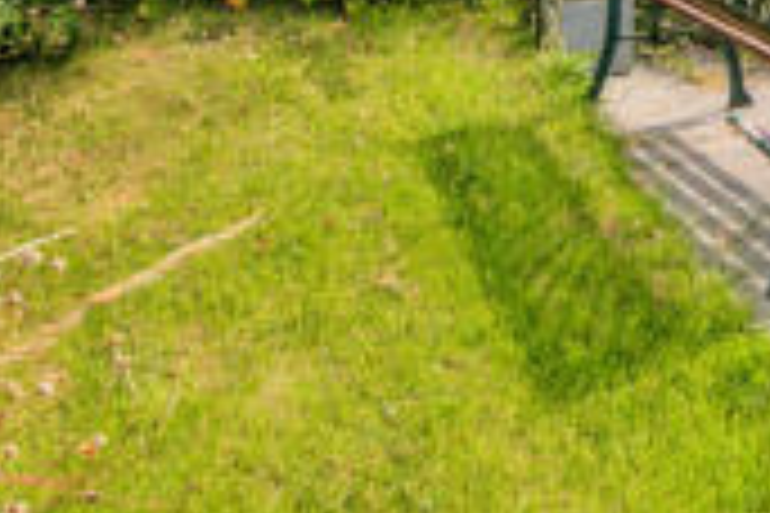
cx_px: 993
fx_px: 1476
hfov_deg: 25.3
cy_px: -362
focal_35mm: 69
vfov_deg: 16.9
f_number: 9
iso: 100
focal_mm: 12
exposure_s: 1/250
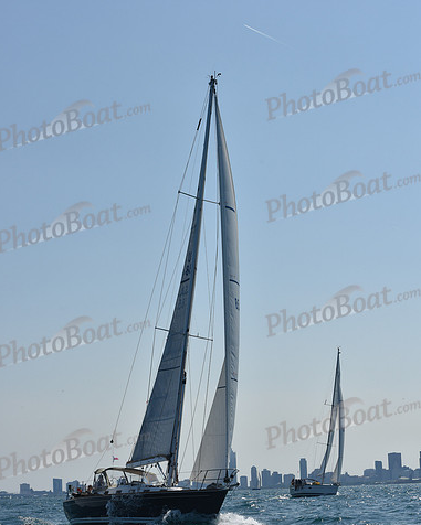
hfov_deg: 19.2
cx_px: 208
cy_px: 267
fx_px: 1246
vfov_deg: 23.8
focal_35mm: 80
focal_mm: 70
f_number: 9
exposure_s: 1/1600
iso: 250
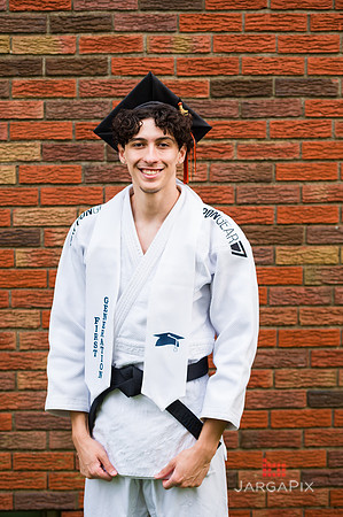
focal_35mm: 105
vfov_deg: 19.5
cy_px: 258
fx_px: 1504
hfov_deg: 13.0
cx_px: 172
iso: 200
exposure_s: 1/640
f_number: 3.2
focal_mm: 105
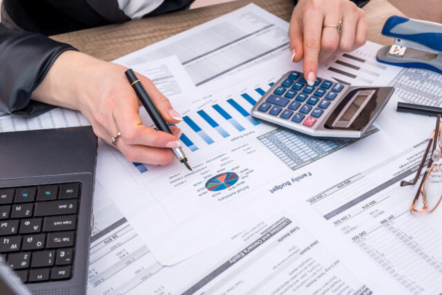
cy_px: 148
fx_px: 614
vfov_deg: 27.0
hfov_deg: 39.6
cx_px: 221
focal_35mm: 50
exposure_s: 1/200
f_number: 8
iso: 250
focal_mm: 50
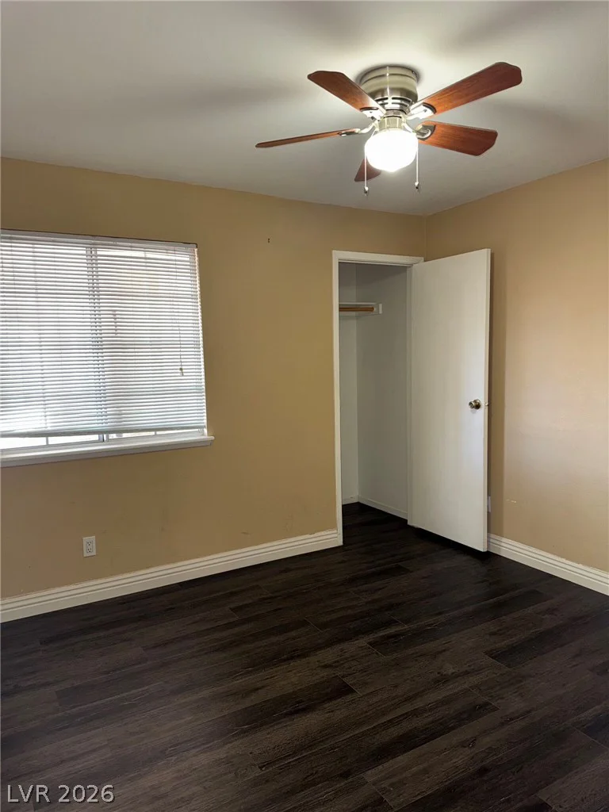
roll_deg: +1.1
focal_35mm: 24
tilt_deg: -6.7
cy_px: 406
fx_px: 563
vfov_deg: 71.6
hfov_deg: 56.8
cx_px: 304
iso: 125
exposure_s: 1/15
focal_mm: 6.76
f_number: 1.78
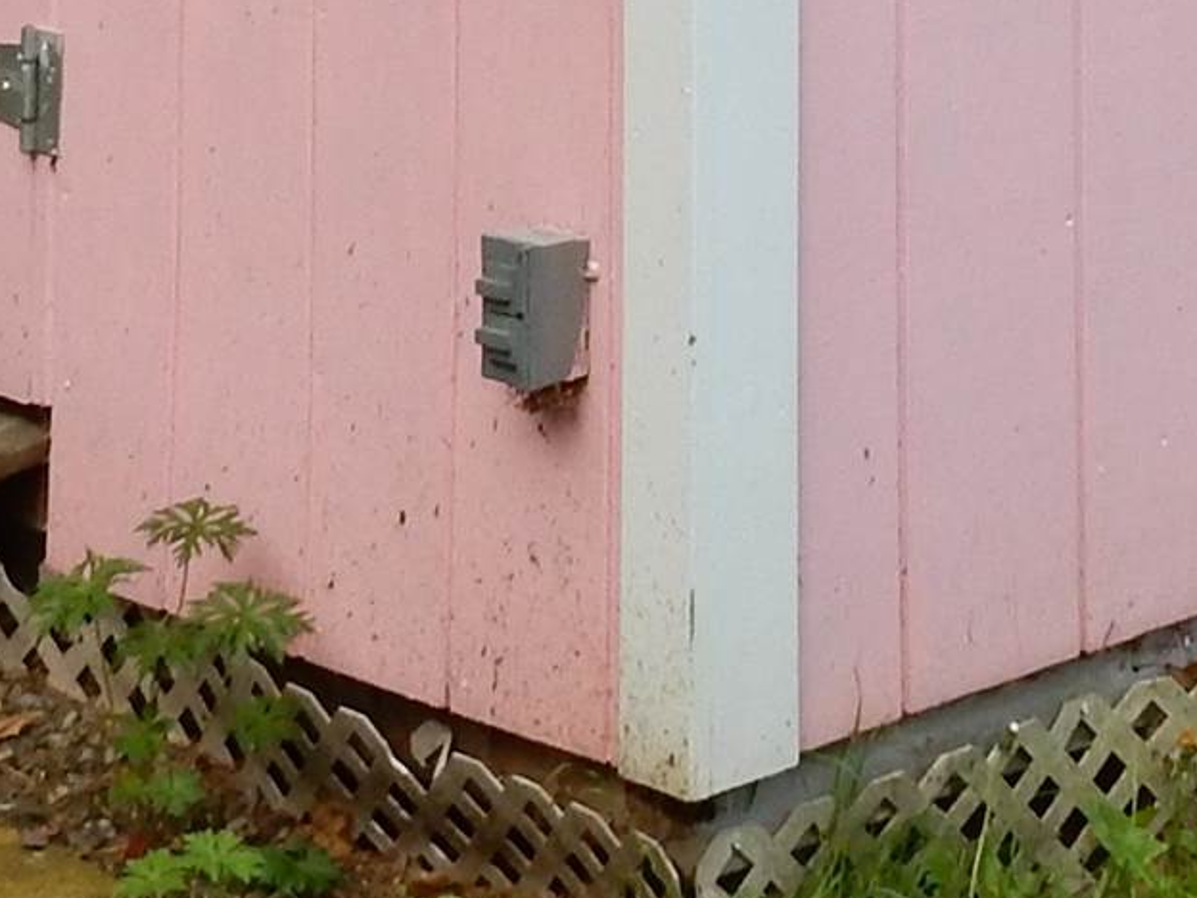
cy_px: -961
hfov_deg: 15.6
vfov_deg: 10.9
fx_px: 4253
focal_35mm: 123
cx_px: 1310
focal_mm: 4.5
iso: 125
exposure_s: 1/200
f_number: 3.7
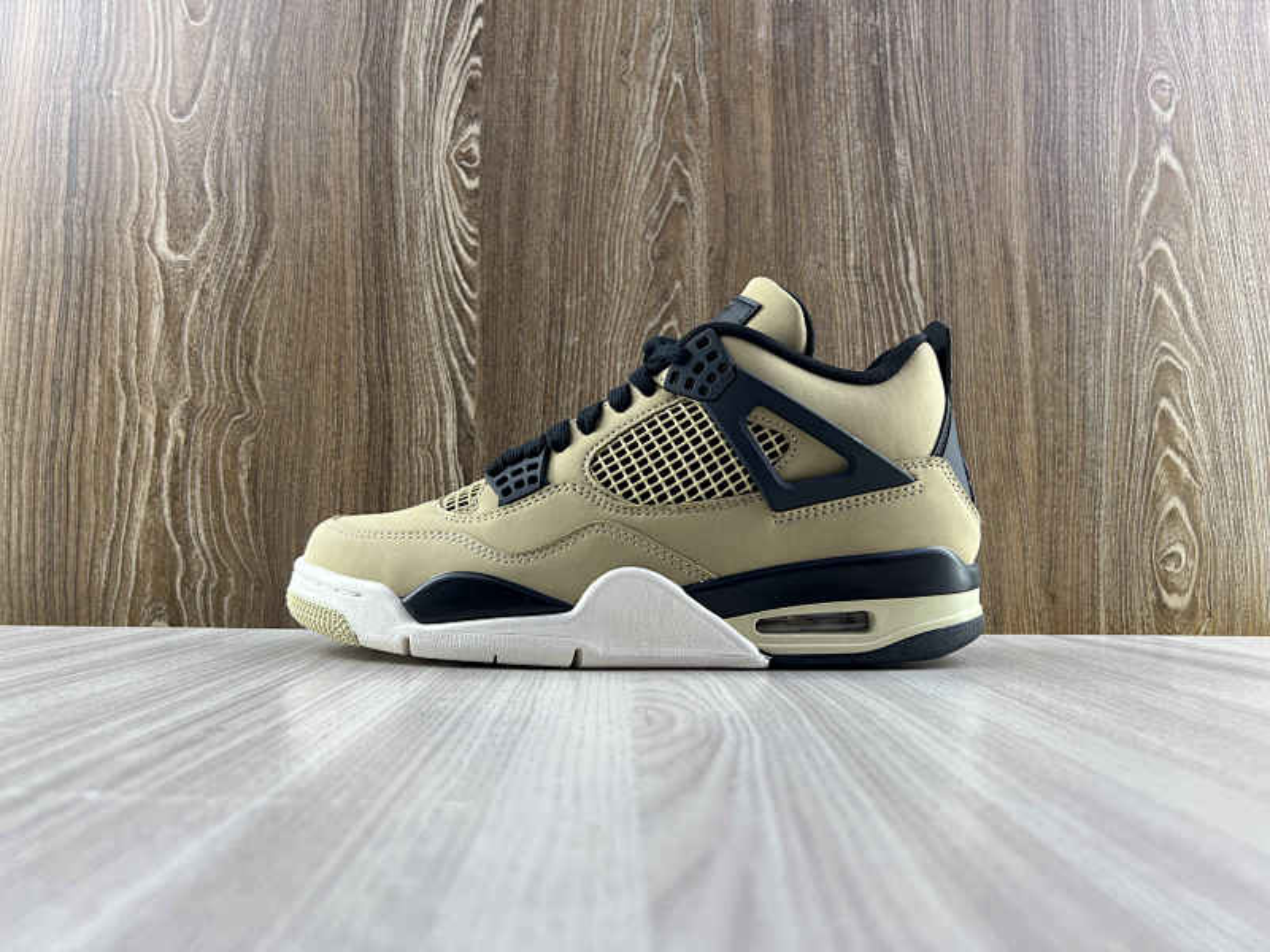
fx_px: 954
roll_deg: -0.4
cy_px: 476
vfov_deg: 53.1
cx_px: 635
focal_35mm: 26
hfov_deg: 67.3
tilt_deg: +2.8
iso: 32
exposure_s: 1/117
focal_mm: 5.7
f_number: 1.5
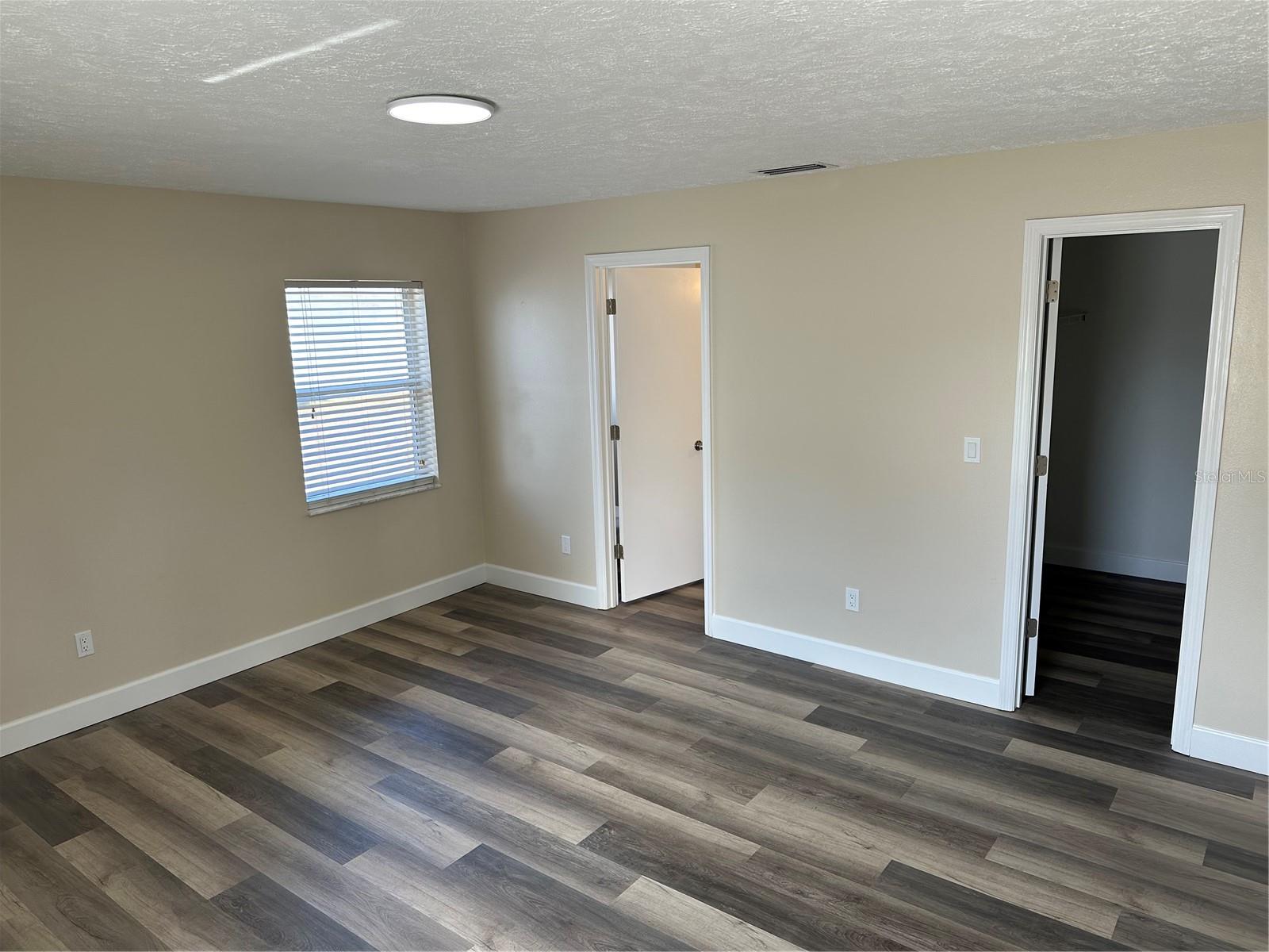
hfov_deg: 71.6
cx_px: 634
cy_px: 476
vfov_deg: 56.8
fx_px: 880
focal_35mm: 24
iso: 80
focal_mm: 6.86
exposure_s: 1/161
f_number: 1.78
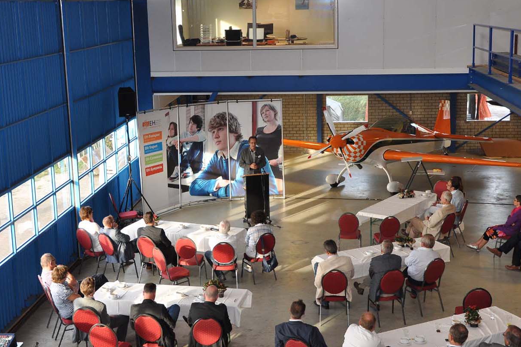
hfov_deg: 35.6
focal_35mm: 56
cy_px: 168
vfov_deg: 24.2
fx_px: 810
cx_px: 255
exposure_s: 1/60
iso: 400
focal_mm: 28
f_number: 5
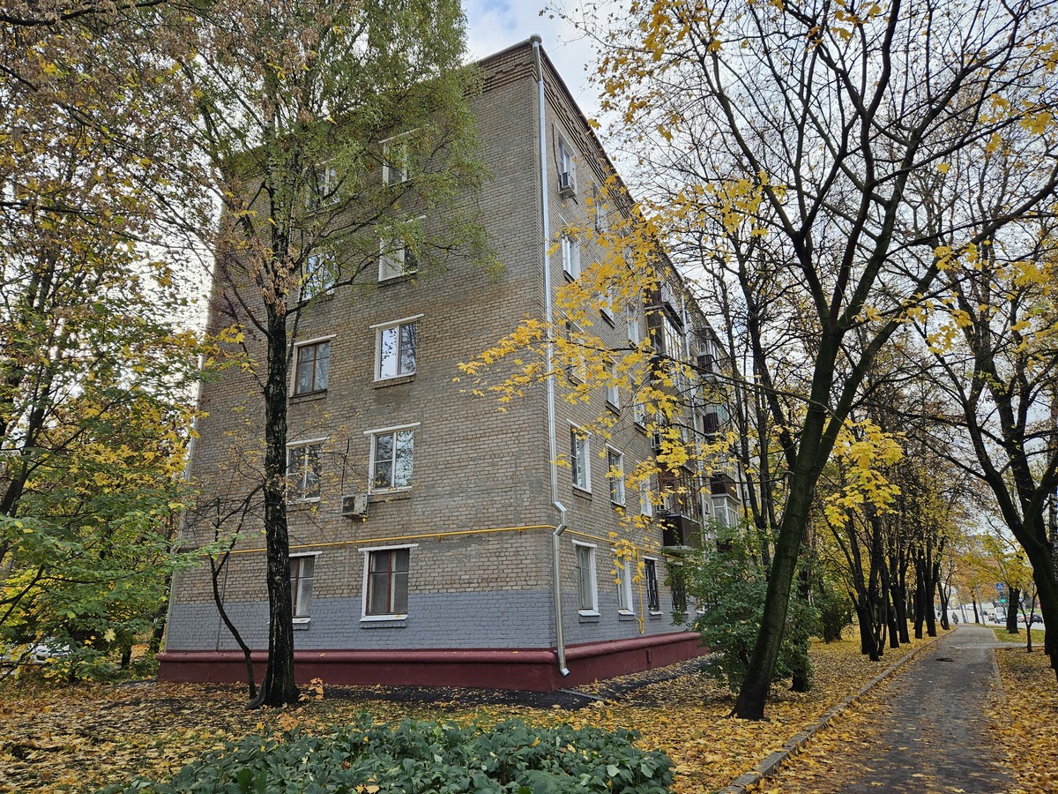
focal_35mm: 23
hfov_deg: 73.9
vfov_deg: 58.9
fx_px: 703
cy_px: 397
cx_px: 529
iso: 25
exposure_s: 1/343
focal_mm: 5.4
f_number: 1.8
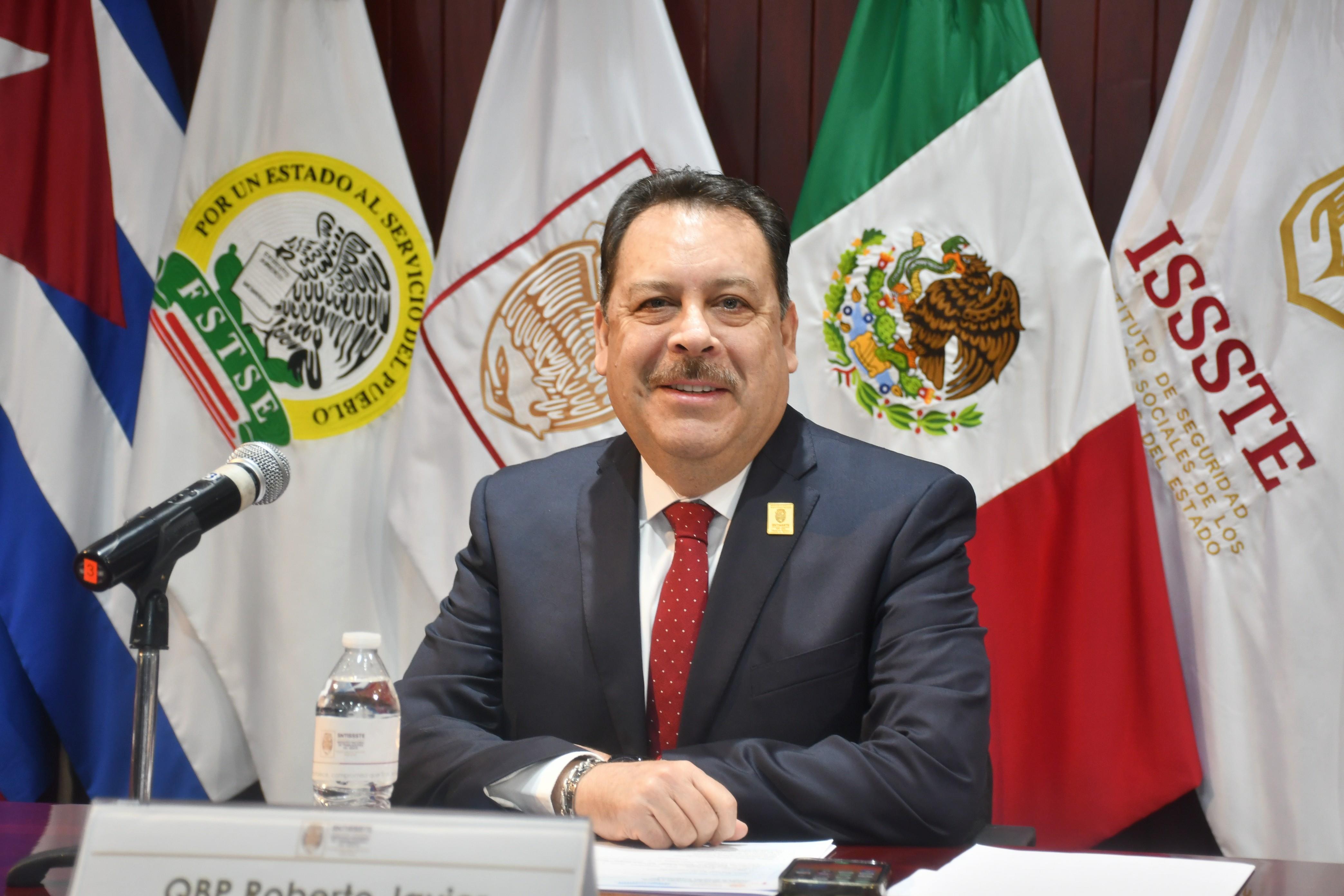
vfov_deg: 22.6
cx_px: 672
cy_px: 448
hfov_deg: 33.4
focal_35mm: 60
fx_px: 2240
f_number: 5
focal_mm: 40
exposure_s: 1/50
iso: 800
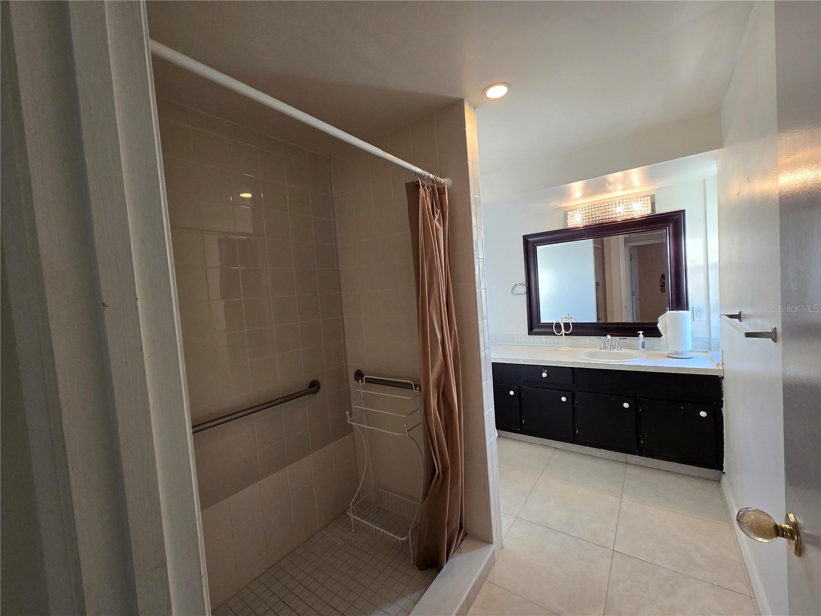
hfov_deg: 106.2
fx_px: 308
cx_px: 410
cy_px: 308
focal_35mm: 13
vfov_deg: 89.9
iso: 160
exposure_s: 1/60
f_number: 2.2
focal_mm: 2.2
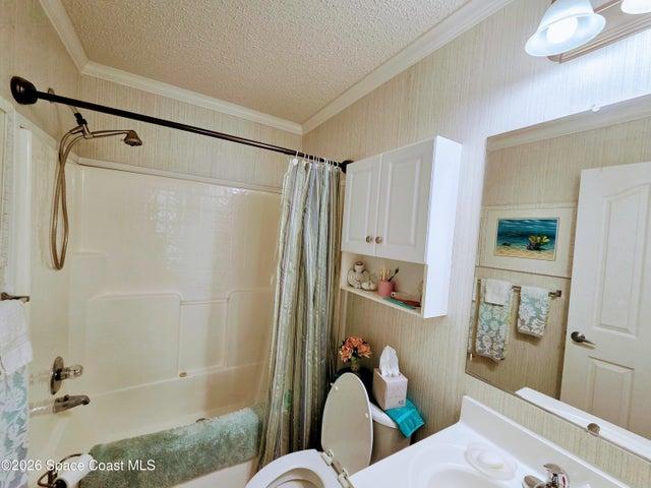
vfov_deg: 89.9
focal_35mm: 13
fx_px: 244
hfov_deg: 106.2
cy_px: 244
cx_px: 326
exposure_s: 1/60
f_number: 2.2
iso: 200
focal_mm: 2.2
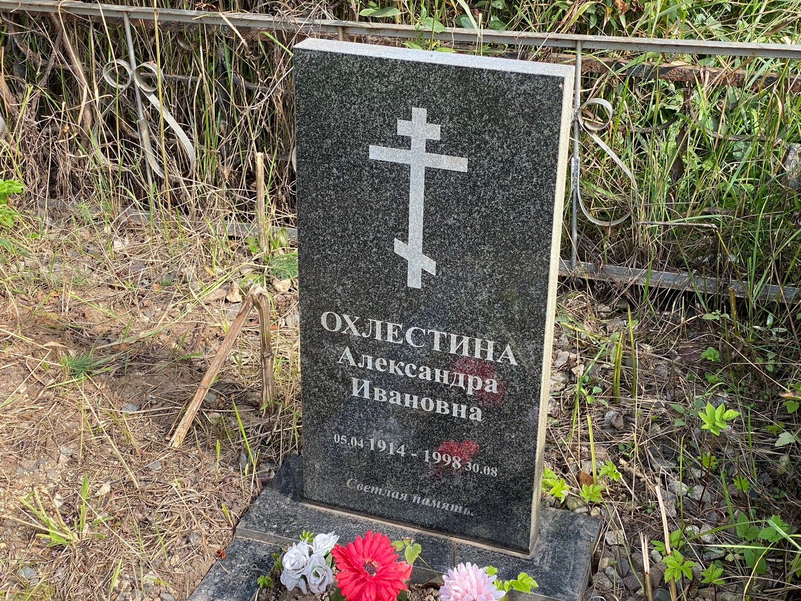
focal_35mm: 52
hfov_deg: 36.8
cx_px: 400
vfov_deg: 28.0
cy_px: 300
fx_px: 1203
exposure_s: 1/338
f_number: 2
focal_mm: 6
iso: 20
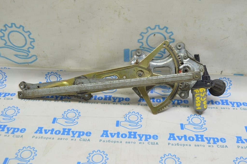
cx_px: 124
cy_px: 82
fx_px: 298
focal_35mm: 44
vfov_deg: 30.8
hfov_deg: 45.0
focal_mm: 29
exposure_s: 1/20
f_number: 5.6
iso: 400
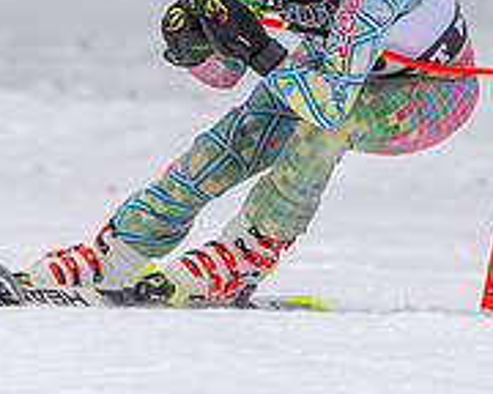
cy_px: 202
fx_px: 15029
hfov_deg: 1.9
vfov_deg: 1.5
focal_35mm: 1030
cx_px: 197
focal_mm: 340
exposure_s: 1/4000
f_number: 6.3
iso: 2000
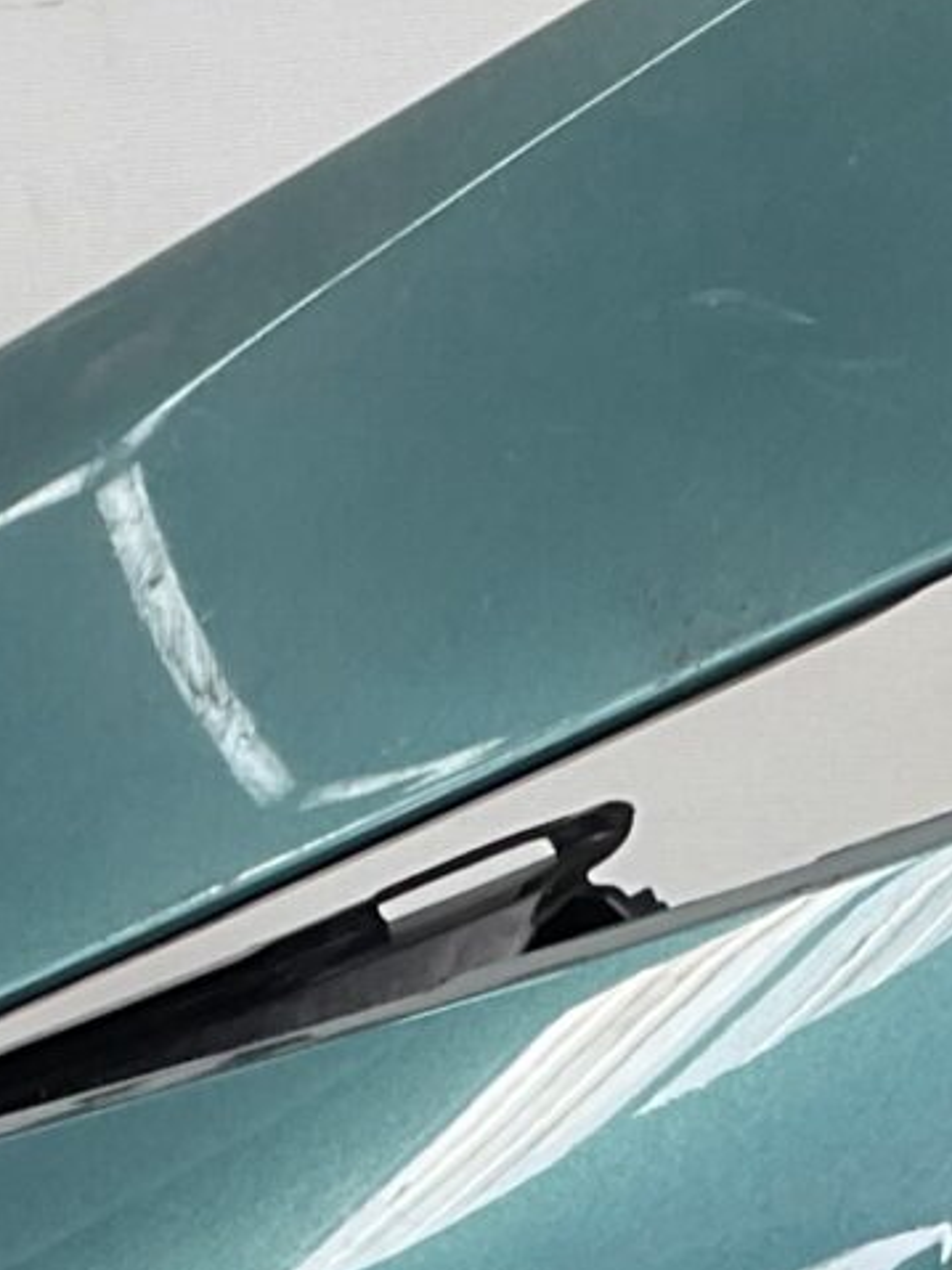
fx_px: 5686
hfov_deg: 9.6
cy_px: 1670
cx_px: 446
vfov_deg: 12.3
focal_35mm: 155
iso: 20
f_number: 1.8
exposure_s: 1/120
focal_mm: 3
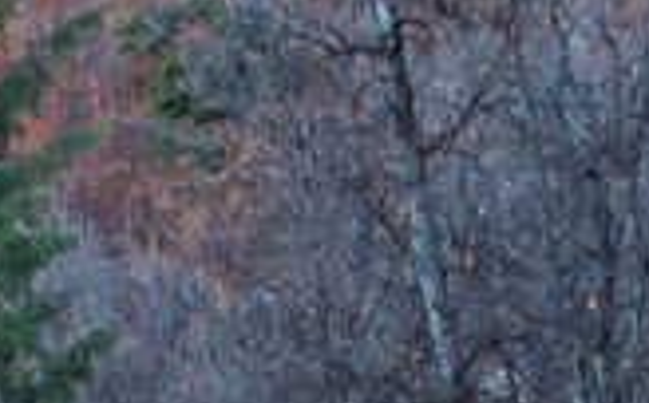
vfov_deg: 6.0
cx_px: 352
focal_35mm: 212
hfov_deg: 9.9
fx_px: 3745
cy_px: 871
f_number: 2.4
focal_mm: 3.3
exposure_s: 1/60
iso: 50
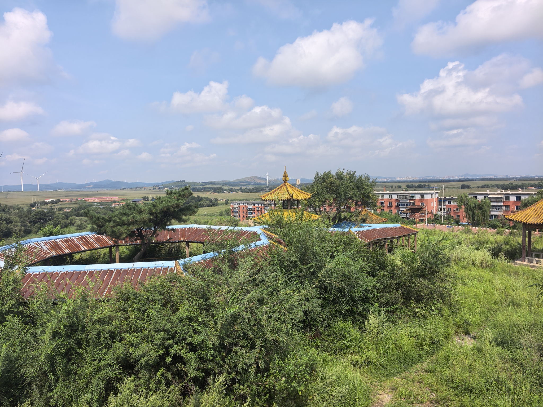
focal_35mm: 24
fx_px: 376
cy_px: 204
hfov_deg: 71.6
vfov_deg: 56.8
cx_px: 272
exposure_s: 1/2045
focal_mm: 5.75
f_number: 2
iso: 50
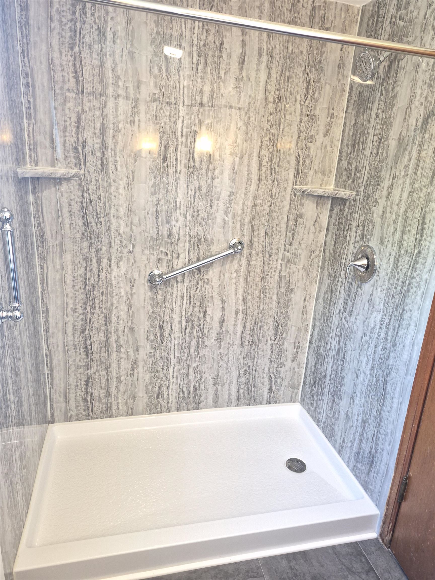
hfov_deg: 58.9
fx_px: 385
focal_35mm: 23
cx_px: 218
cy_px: 290
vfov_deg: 73.9
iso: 640
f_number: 1.8
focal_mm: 5.4
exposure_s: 1/120
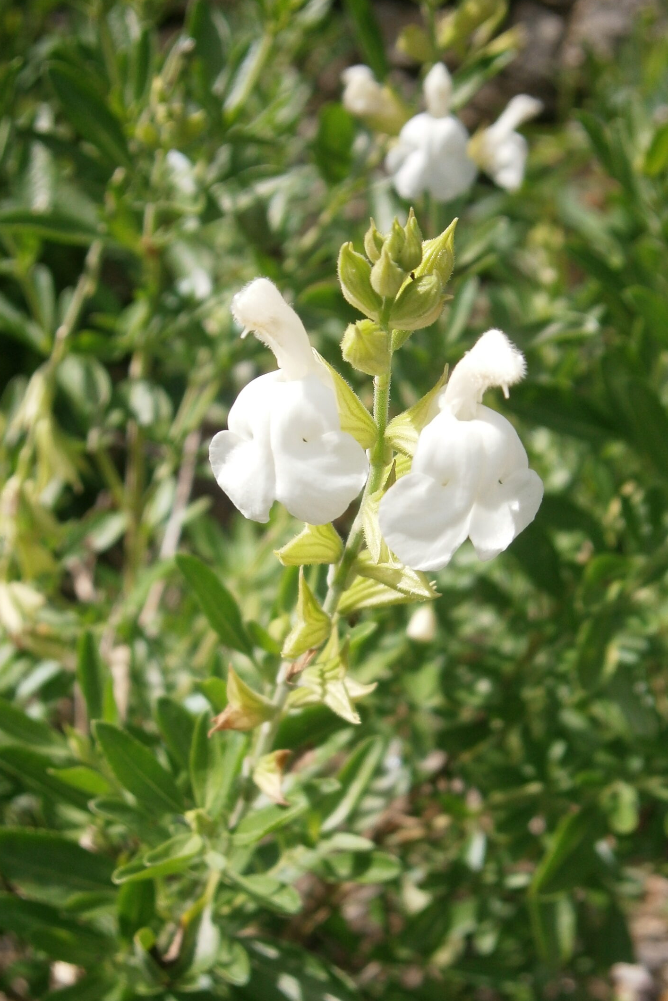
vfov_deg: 33.8
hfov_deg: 23.0
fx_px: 1642
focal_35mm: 59
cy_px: 594
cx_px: 334
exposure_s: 1/800
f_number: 3.4
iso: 80
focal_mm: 8.3
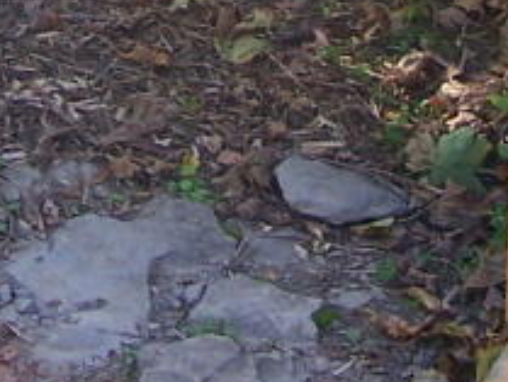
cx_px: 175
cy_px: -343
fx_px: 2731
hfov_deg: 10.6
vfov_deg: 7.7
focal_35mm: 186
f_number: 2.8
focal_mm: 6.3
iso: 80
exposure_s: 1/50
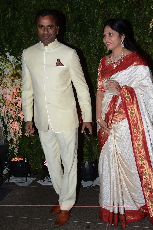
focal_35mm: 41
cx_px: 81
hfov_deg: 32.8
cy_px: 114
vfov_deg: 48.0
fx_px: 260
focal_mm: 25
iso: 500
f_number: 10
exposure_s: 1/125
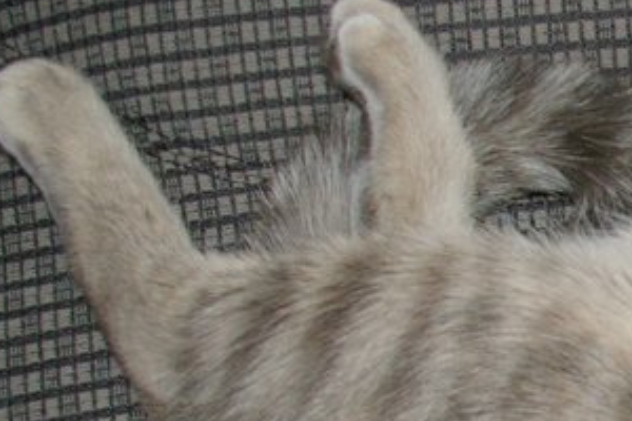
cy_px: 436
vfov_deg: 12.5
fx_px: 1896
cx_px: 1034
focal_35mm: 108
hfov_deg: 16.6
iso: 800
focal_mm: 18
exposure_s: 1/30
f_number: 4.5
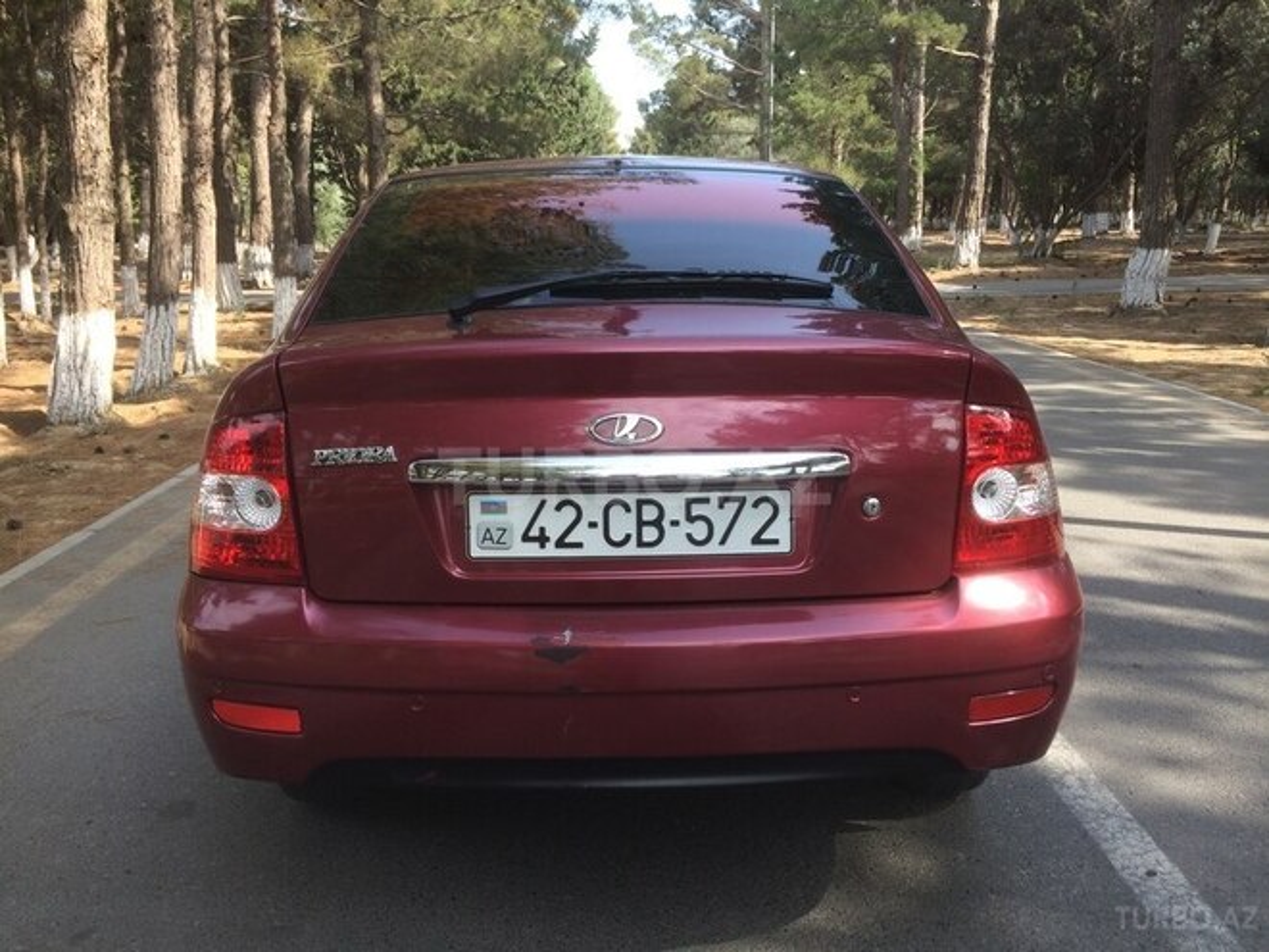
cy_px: 476
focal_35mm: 29
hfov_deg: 61.7
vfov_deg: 48.2
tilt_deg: -14.2
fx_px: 1063
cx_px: 634
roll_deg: -2.2
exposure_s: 1/398
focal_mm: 4.15
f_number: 2.2
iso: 32
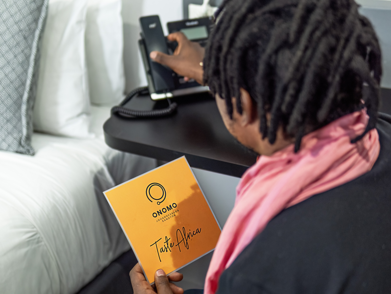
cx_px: 196
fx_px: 678
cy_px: 147
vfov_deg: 24.4
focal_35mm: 60
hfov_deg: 32.2
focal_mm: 30
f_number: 1.4
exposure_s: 1/100
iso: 500
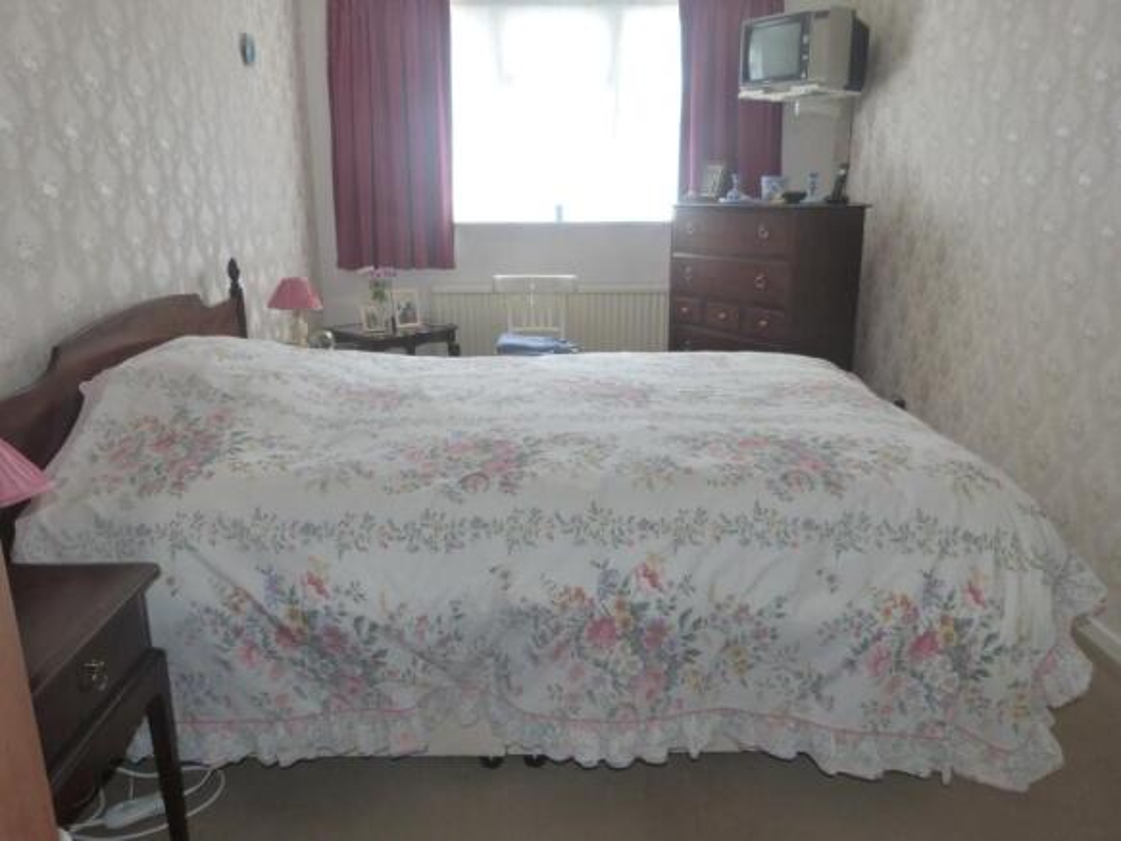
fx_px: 809
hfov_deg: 69.4
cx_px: 560
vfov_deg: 54.9
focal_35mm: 25
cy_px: 420
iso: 200
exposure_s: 1/60
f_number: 2.8
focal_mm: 4.5
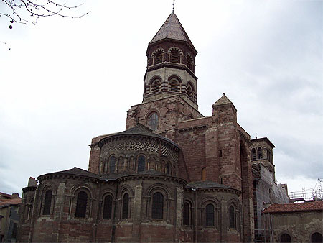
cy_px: 122
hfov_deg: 51.3
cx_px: 162
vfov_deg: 39.7
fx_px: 336
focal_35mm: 36
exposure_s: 1/523
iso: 80
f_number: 2.7
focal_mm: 6
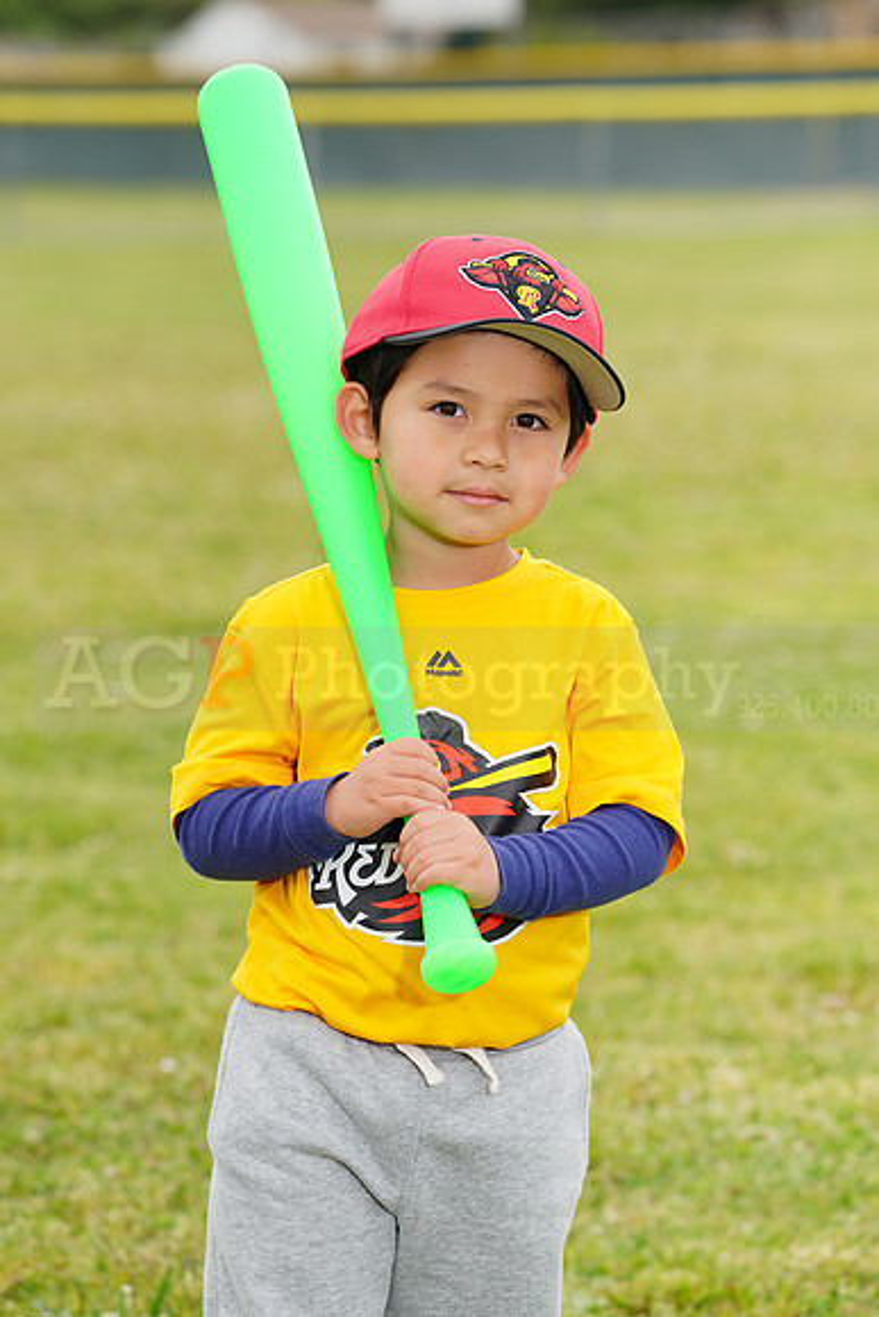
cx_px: 440
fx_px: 7320
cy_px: 658
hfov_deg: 6.9
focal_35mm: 200
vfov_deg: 10.3
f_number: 8
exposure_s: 1/250
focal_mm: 200
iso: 100
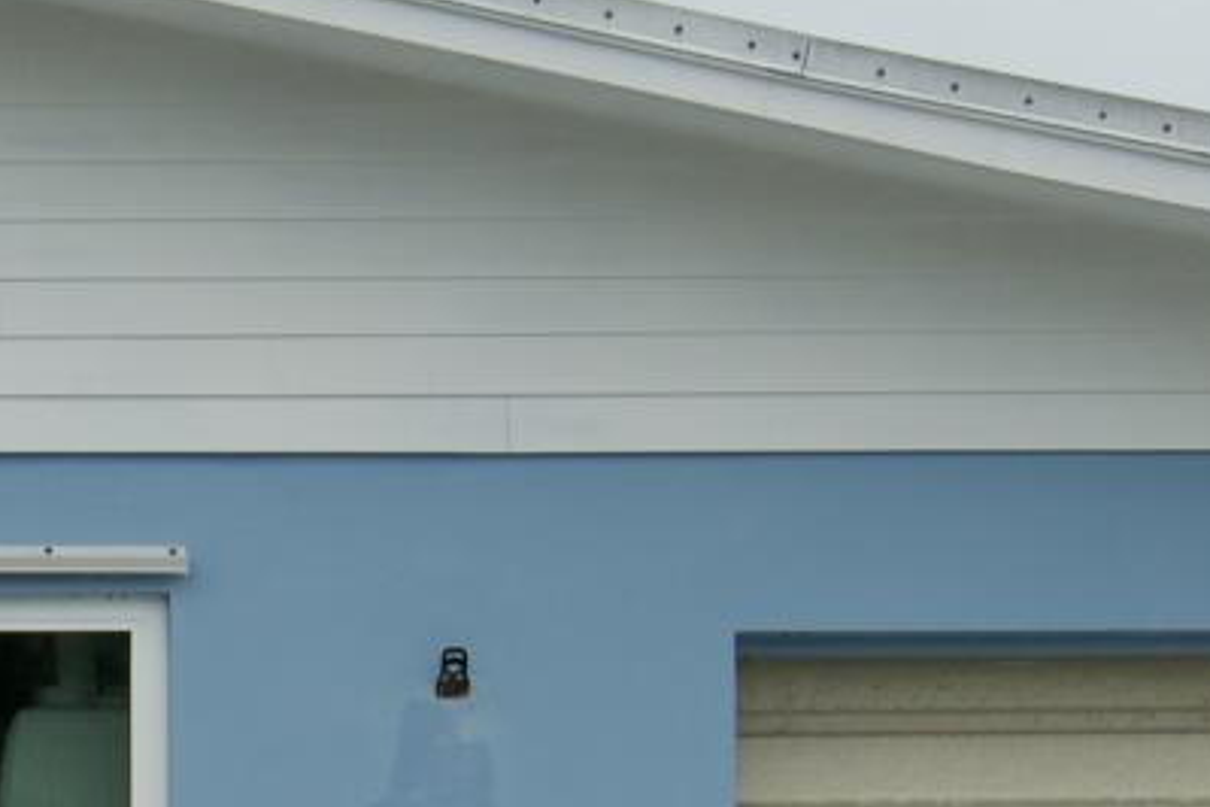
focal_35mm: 233
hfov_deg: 8.6
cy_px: 1051
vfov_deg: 5.9
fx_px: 7831
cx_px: -798
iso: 100
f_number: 5.6
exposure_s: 1/160
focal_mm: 31
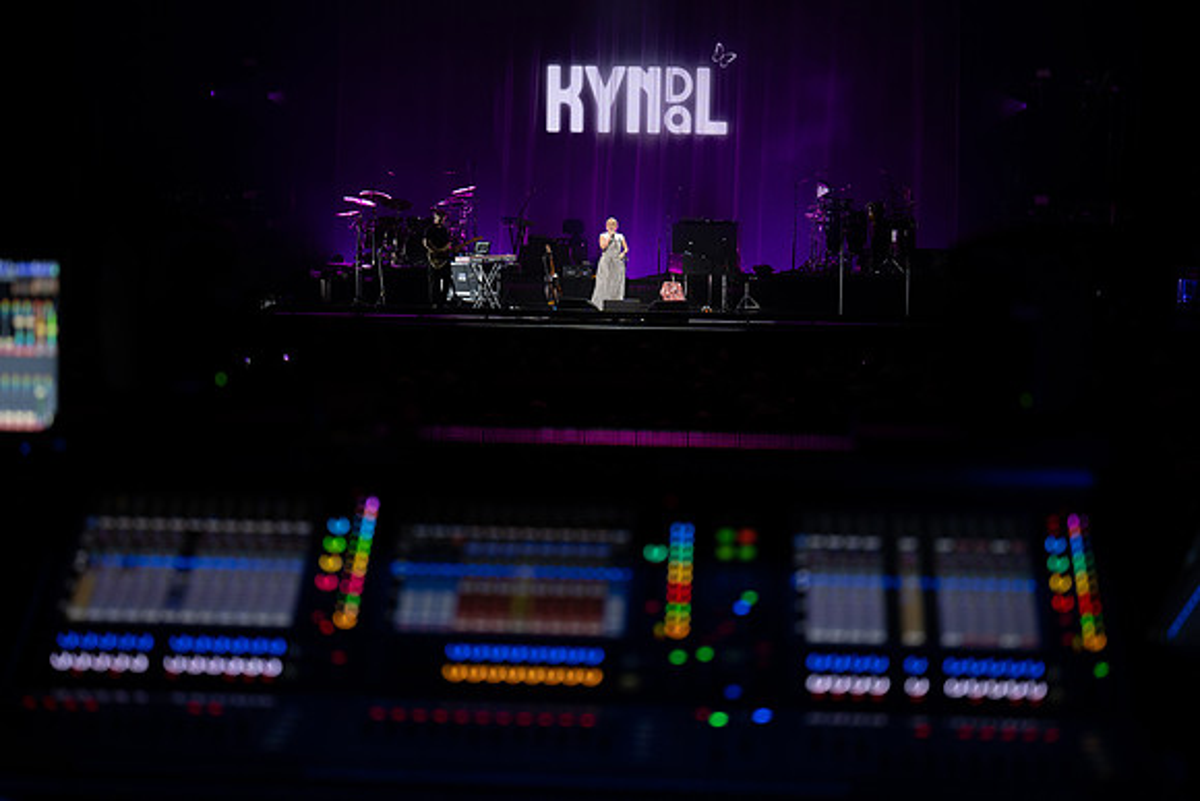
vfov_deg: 19.5
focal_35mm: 70
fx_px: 2334
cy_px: 400
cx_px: 600
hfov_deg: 28.8
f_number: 2.8
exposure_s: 1/125
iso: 800
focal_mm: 70
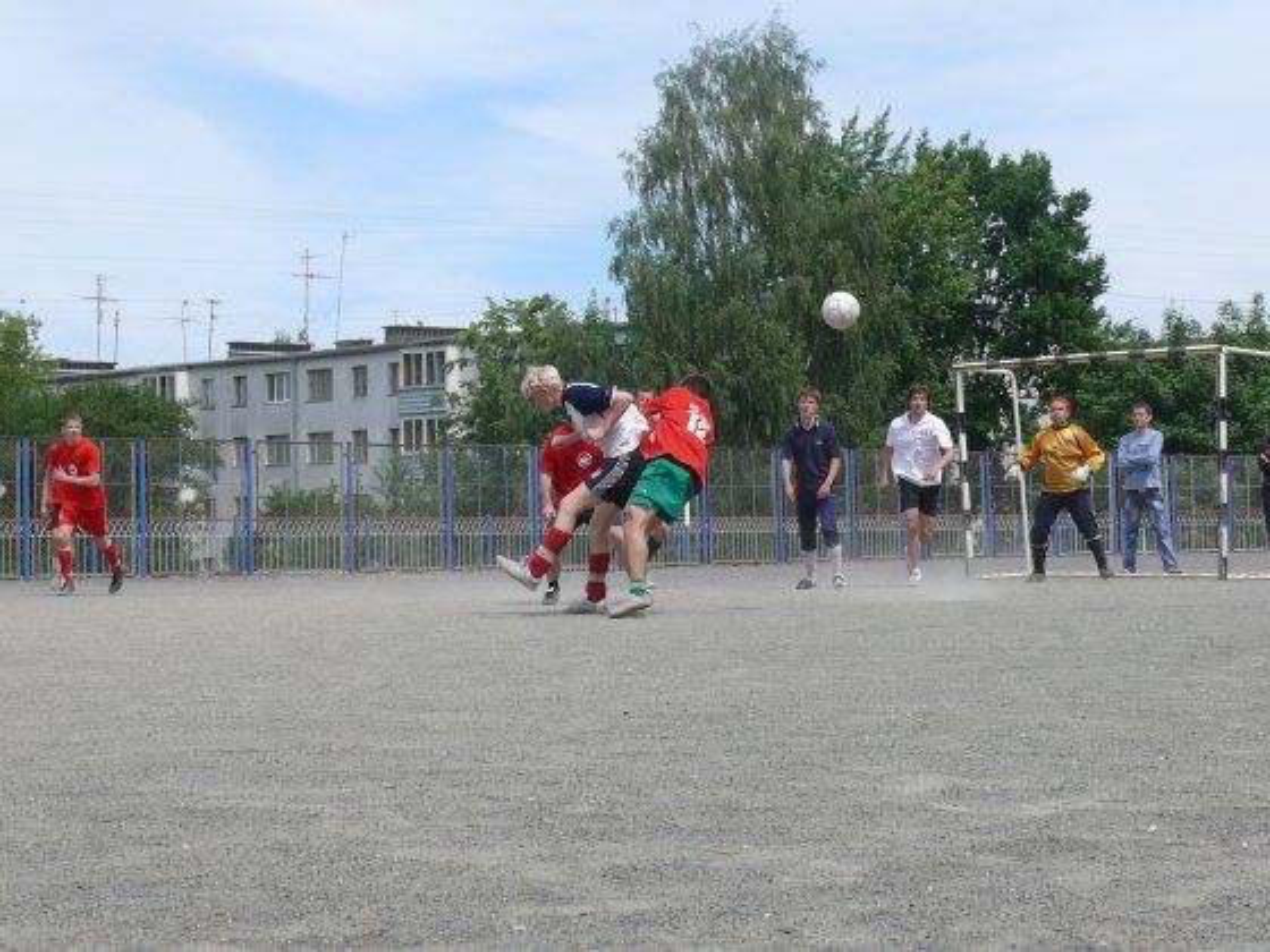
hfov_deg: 25.7
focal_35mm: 76
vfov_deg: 19.4
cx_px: 635
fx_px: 2788
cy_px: 476
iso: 100
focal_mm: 11.6
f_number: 6.3
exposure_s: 1/400
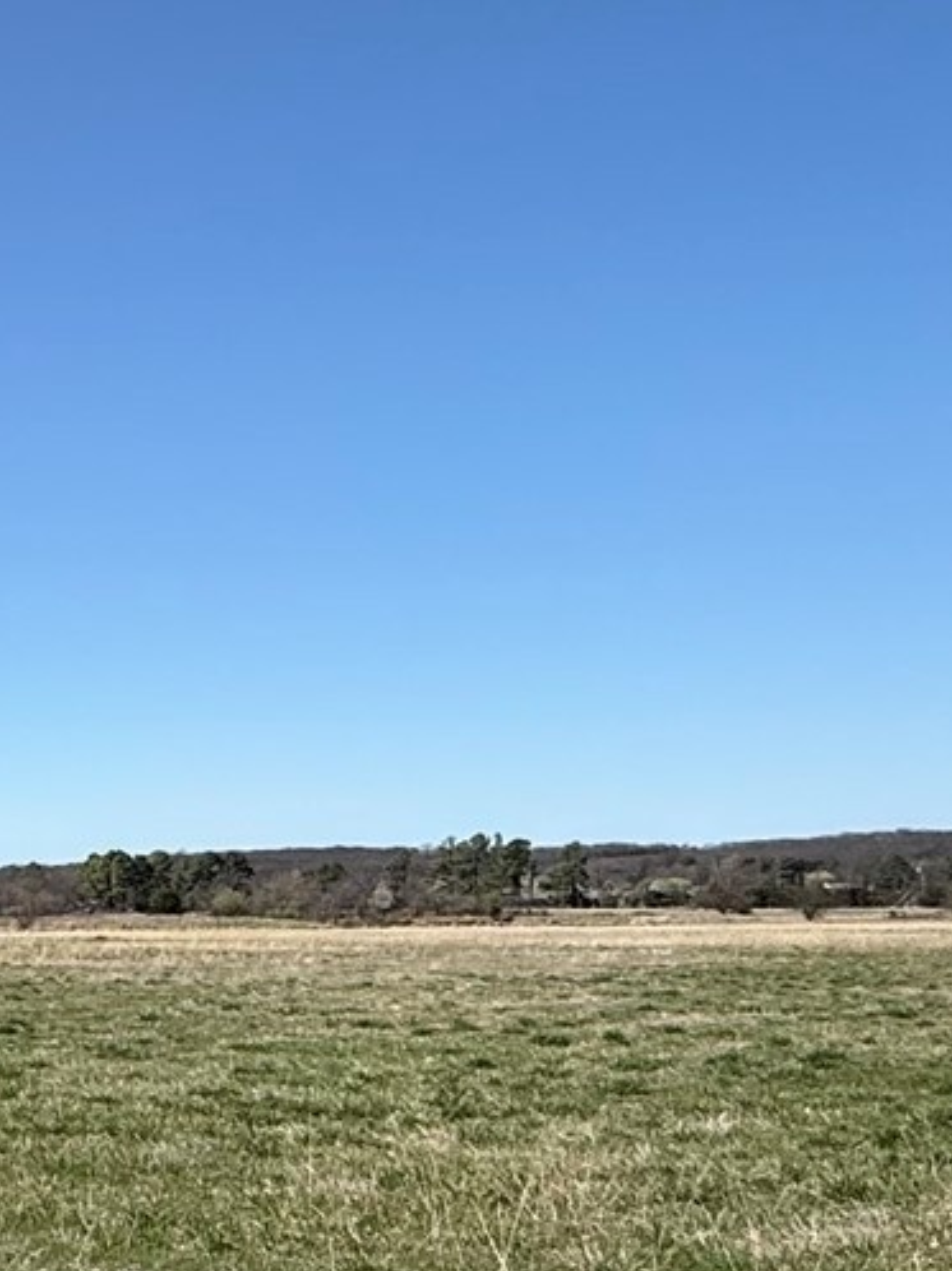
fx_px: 1982
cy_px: 937
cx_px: -521
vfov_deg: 34.9
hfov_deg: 21.9
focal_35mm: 54
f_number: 2.2
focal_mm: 2.22
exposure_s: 1/2506
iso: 50
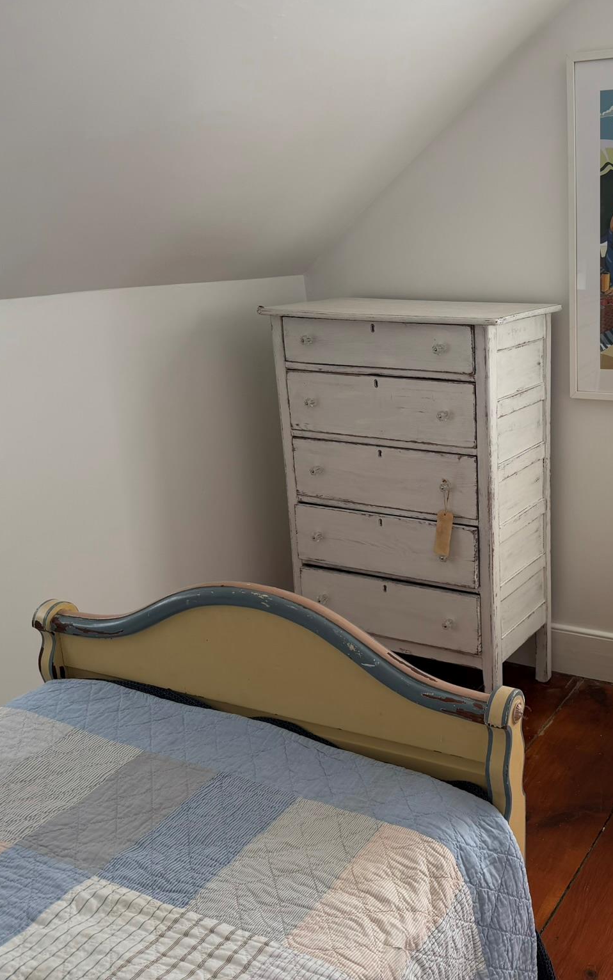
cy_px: 489
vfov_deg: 56.7
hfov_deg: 35.5
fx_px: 908
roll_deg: +0.3
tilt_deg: -16.7
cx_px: 529
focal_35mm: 34
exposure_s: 1/200
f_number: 1.78
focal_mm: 6.76
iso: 80
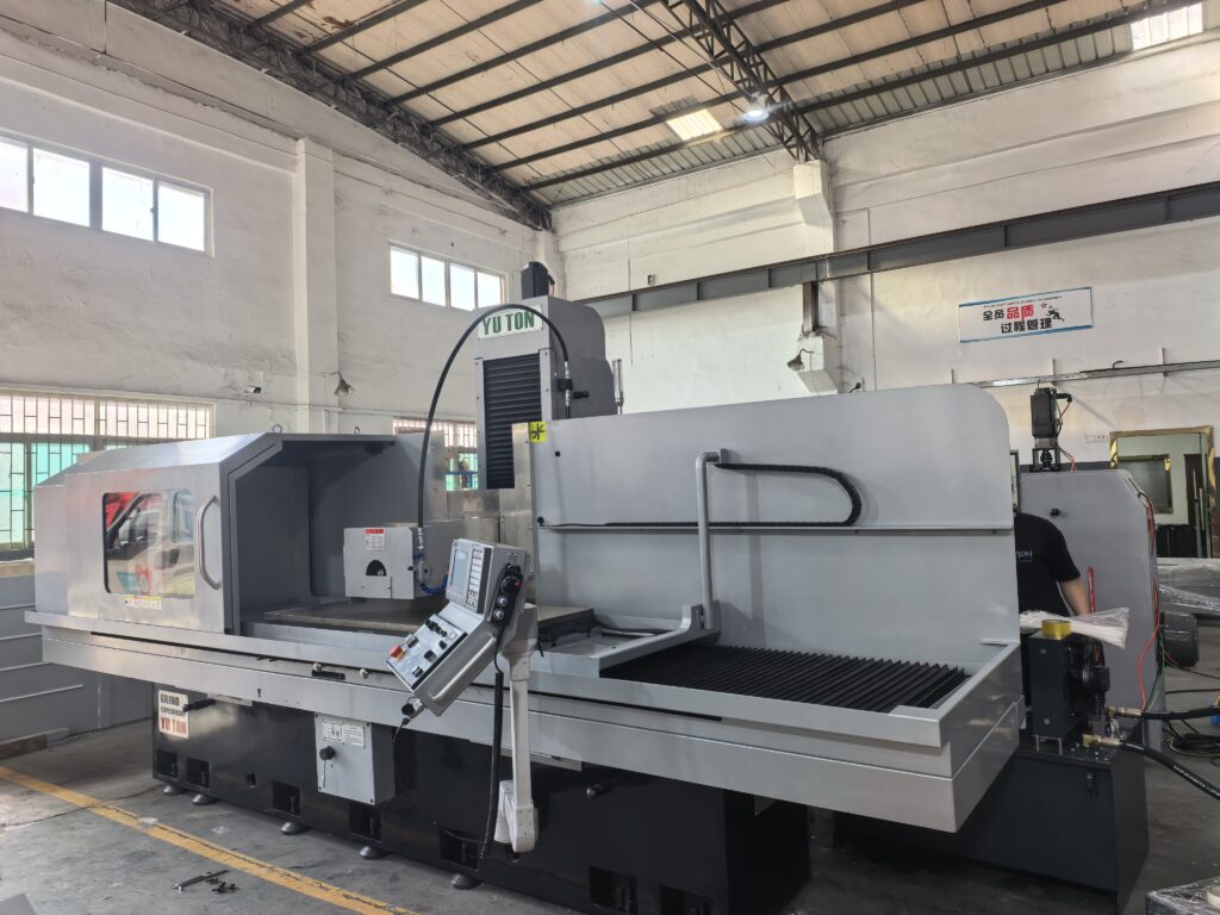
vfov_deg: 56.8
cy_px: 458
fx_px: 846
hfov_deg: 71.6
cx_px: 610
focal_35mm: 24
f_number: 4
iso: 100
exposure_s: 1/100
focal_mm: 6.98
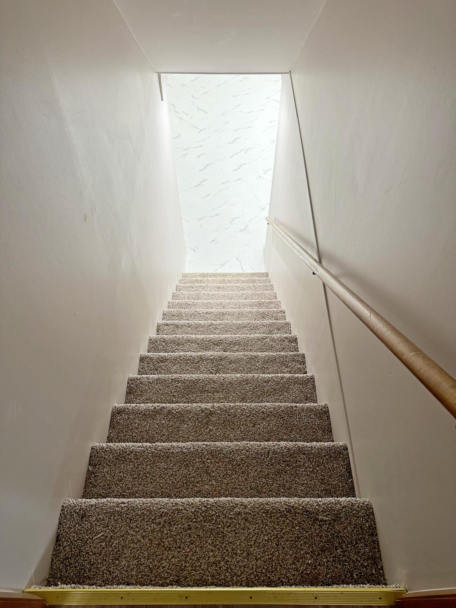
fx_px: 422
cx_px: 228
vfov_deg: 71.6
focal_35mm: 24
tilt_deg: -54.6
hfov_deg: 56.8
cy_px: 304
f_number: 1.78
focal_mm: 6.86
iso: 160
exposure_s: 1/60
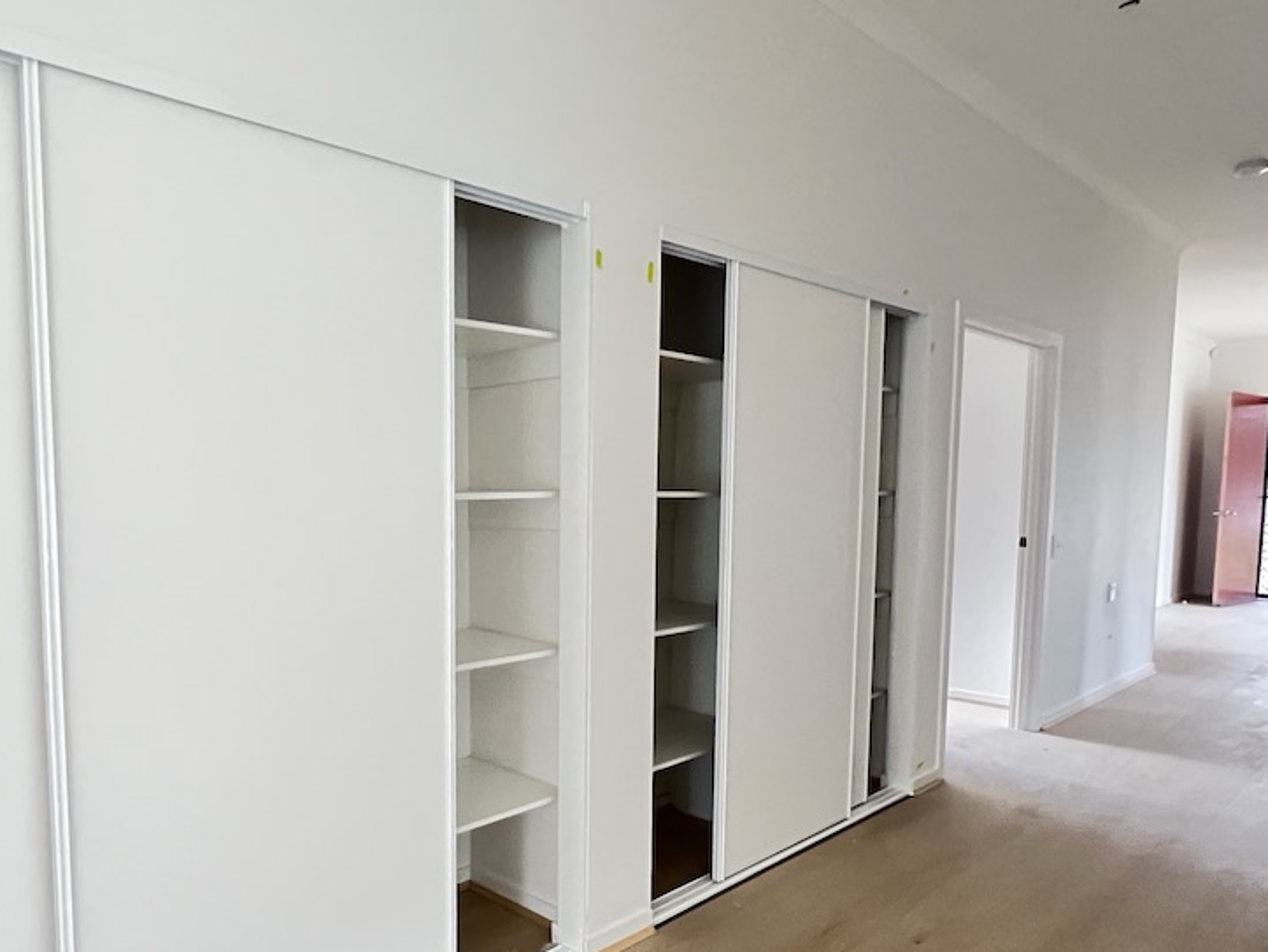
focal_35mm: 23
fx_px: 843
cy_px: 575
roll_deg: +0.8
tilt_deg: -5.2
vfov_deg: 58.4
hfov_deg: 72.5
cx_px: 465
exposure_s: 1/60
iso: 1000
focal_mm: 1.57
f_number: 1.8
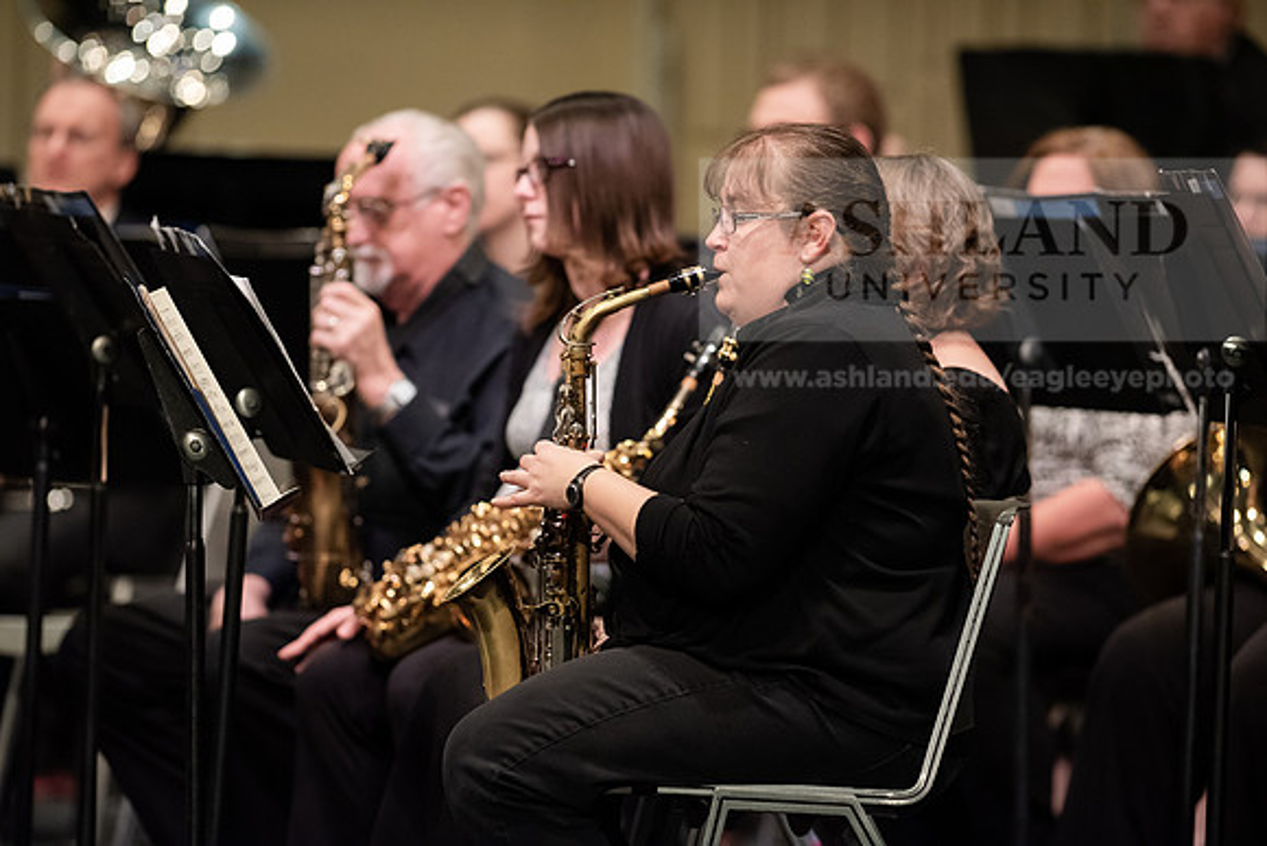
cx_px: 634
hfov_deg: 6.9
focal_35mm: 300
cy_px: 423
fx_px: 10560
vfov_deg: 4.6
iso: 3200
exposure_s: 1/320
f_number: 3.2
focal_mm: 300
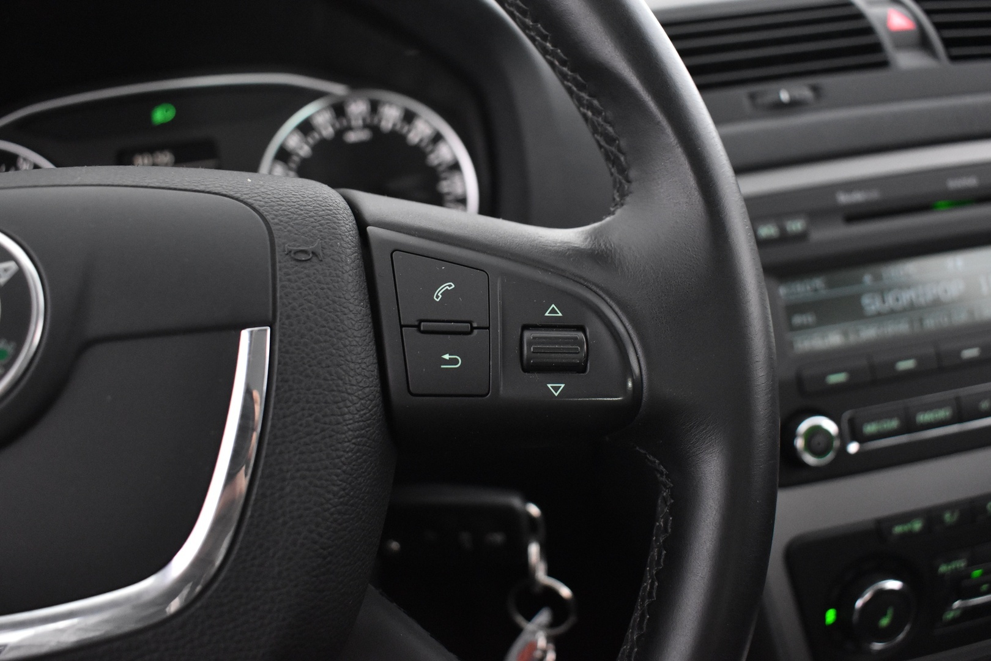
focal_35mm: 33
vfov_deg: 40.0
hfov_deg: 57.2
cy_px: 330
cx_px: 496
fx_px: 908
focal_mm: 22
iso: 3200
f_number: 3.8
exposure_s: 1/25
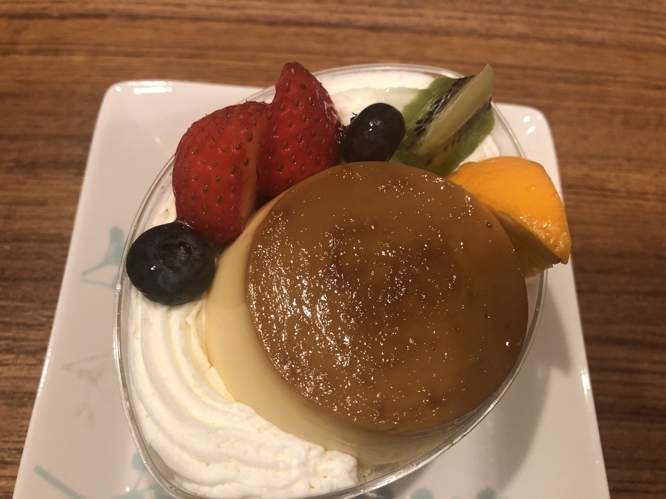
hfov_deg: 63.4
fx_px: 539
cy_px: 250
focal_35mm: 28
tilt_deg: -66.8
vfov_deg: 49.7
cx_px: 333
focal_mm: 3.99
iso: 40
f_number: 1.8
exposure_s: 1/17
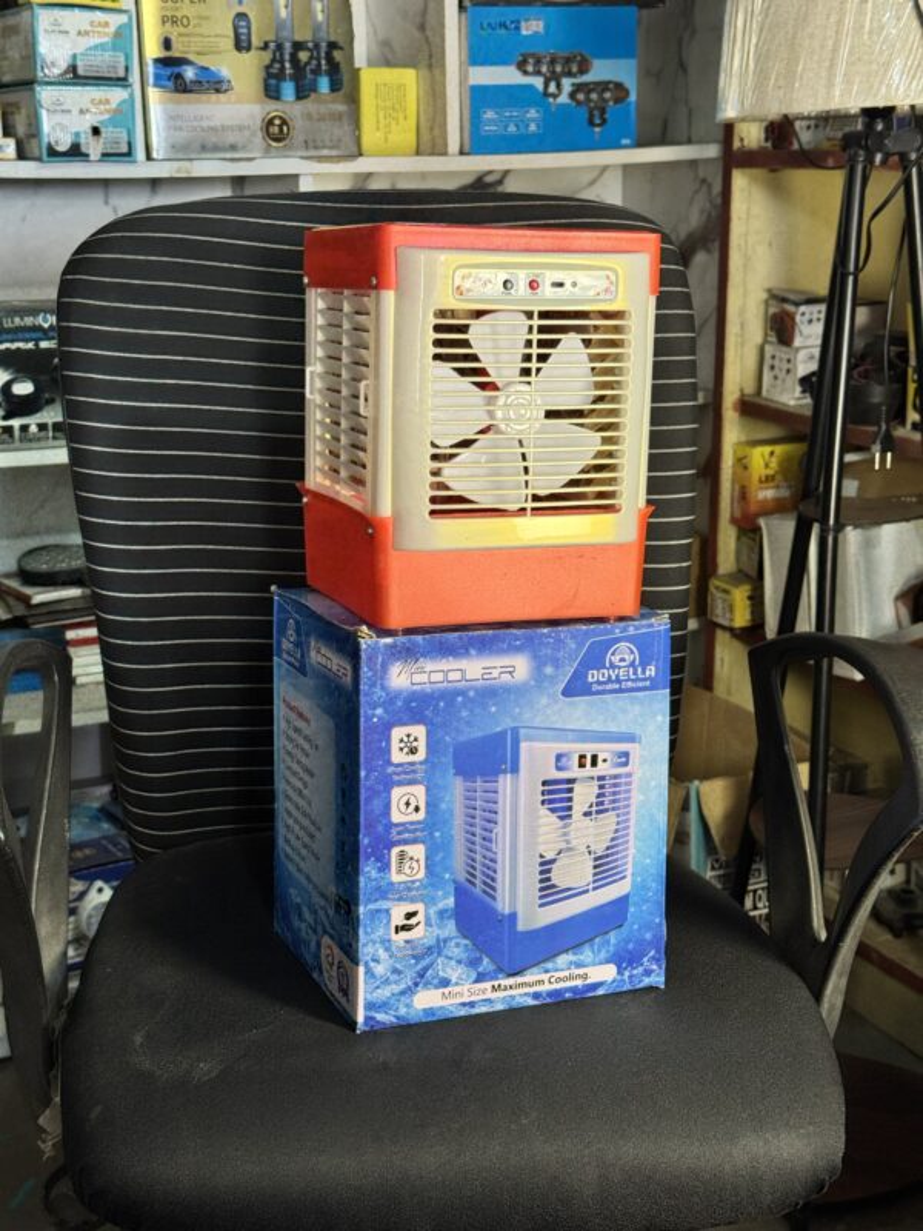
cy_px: 616
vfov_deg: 39.7
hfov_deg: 30.3
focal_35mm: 48
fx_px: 1706
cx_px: 462
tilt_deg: -14.4
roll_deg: +0.3
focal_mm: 6.76
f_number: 1.78
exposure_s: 1/100
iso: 64
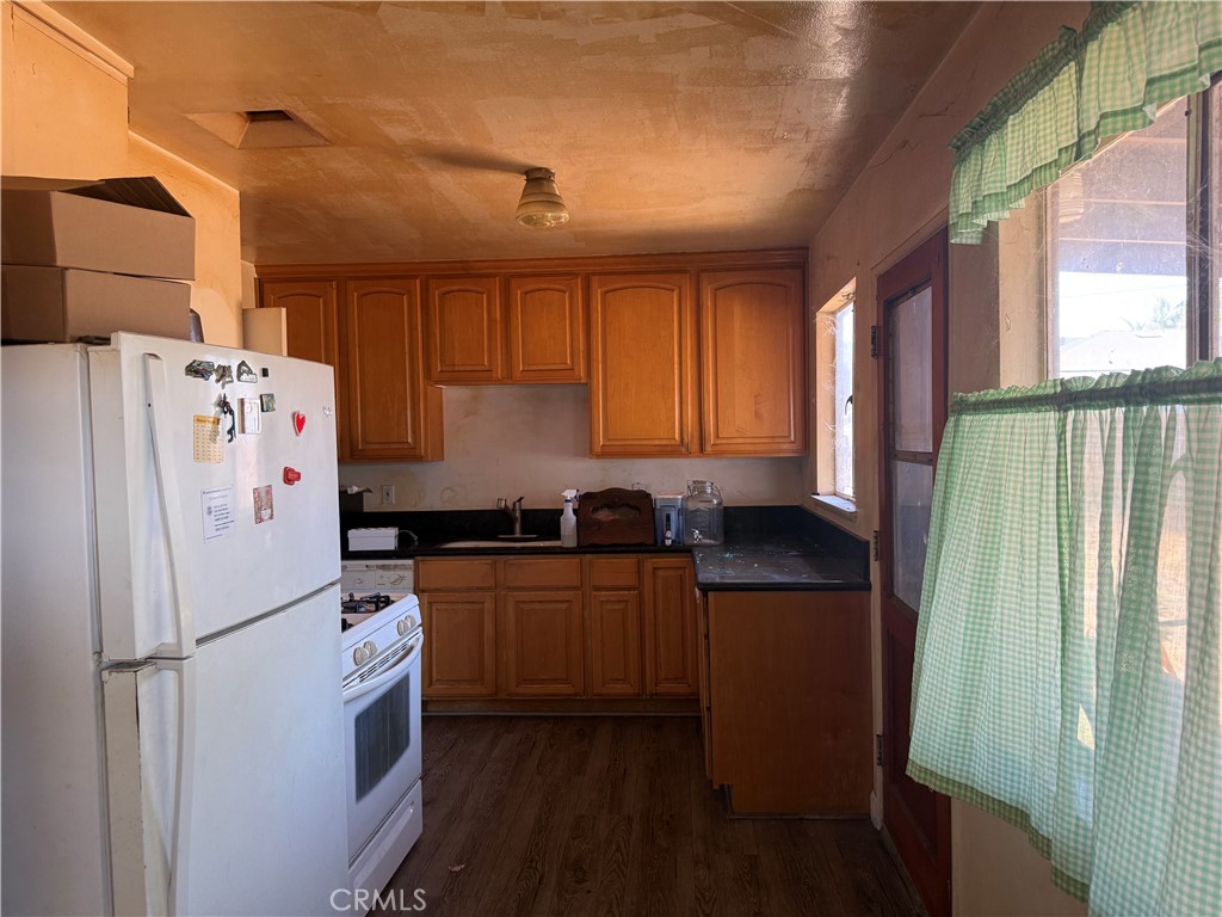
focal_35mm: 24
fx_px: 847
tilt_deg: -0.7
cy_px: 458
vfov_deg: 56.8
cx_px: 611
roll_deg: +1.9
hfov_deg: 71.6
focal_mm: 6.76
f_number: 1.78
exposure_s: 1/121
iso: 200
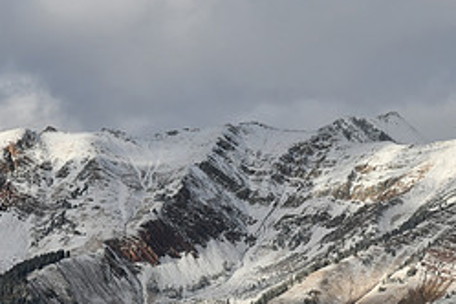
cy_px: 244
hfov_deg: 8.9
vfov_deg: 5.9
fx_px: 2926
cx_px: 205
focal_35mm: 231
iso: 180
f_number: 8
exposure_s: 1/500
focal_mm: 66
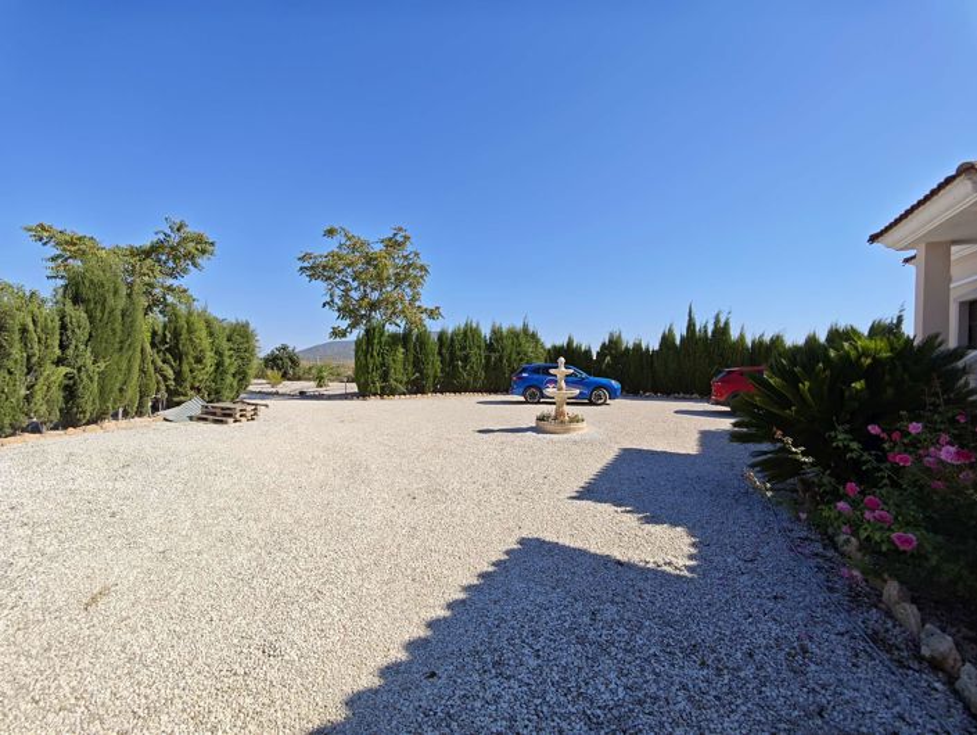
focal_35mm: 14
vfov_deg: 85.8
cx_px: 488
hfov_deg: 102.0
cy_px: 368
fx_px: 395
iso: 50
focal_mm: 2.16
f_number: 2.2
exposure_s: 1/659
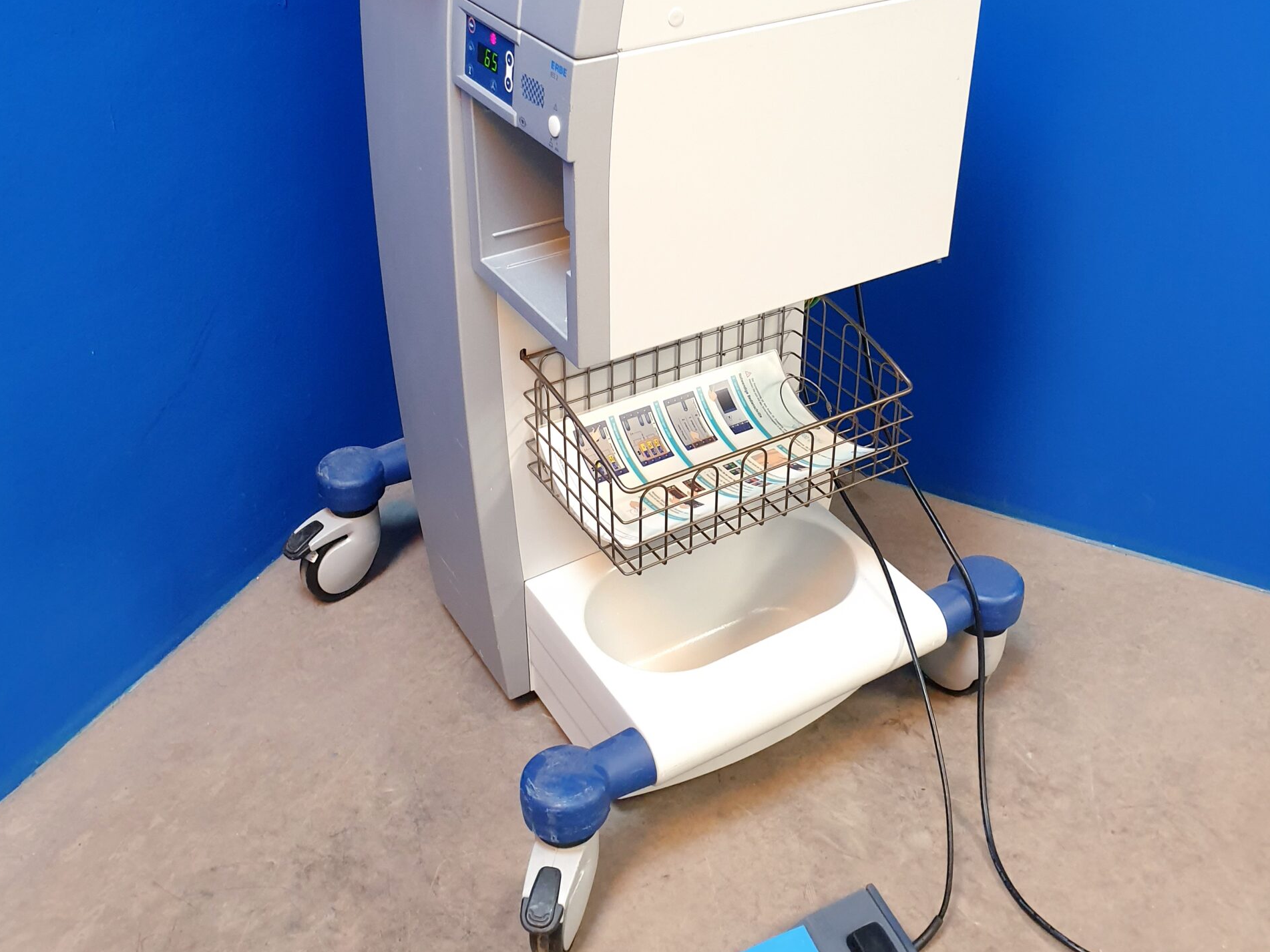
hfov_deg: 52.6
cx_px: 633
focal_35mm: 35
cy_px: 241
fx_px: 1284
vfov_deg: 39.6
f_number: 2.4
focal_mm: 4.3
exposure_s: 1/33
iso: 250
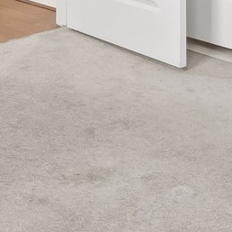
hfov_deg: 17.1
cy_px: -203
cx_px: 127
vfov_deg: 14.7
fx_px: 773
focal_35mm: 102
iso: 640
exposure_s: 1.3
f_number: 11
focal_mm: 14
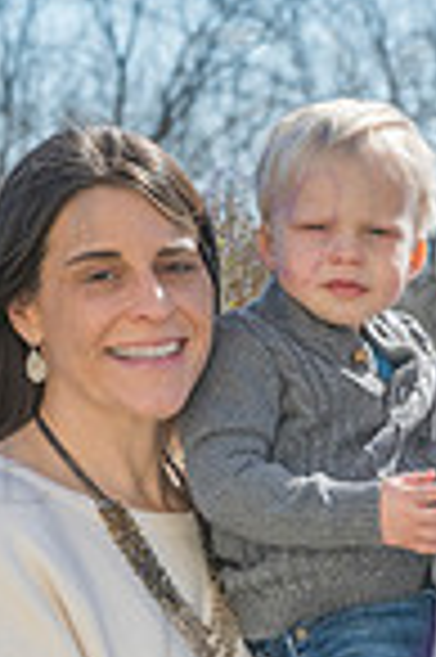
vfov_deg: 8.8
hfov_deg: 5.9
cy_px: 626
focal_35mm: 234
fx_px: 4261
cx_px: 292
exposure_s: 1/640
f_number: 8
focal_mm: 76
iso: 400
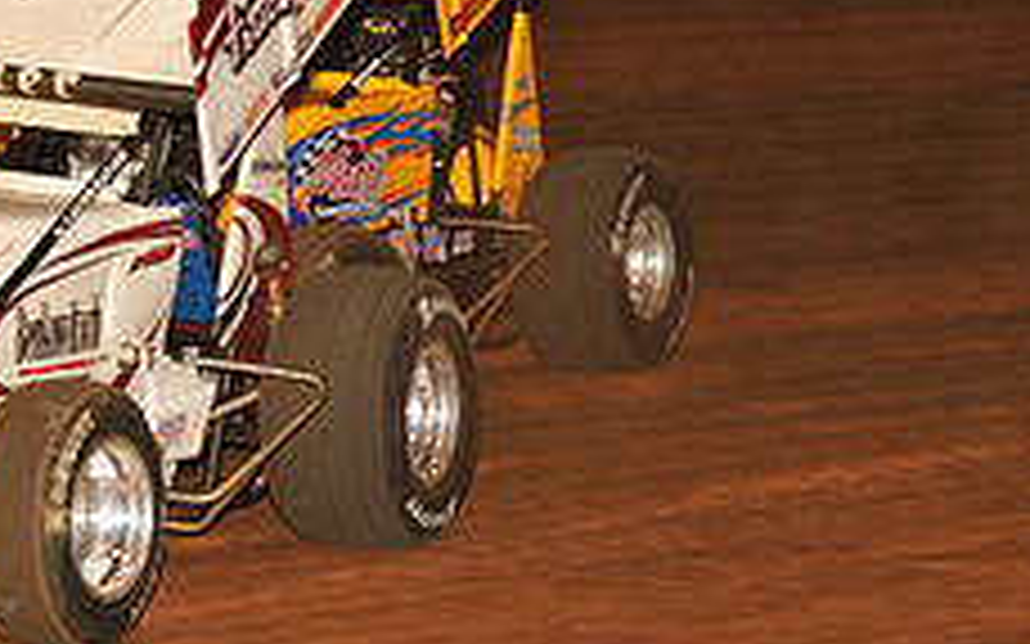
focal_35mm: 222
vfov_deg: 5.9
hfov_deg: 9.3
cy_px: 41
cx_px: -198
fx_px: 6230
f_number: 6.3
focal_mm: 86
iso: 800
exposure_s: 1/320
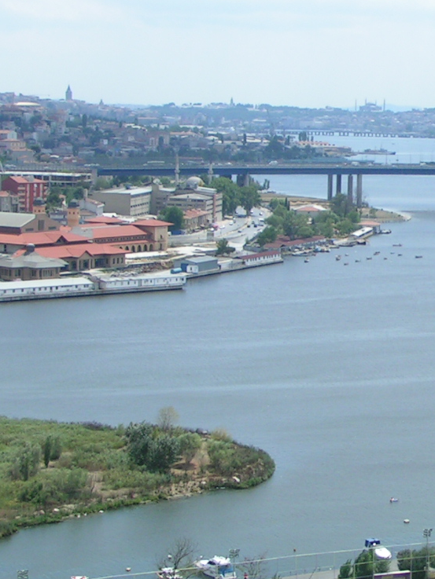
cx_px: 401
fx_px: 1709
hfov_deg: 14.3
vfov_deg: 19.2
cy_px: 227
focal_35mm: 102
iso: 50
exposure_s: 1/400
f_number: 5.6
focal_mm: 7.3
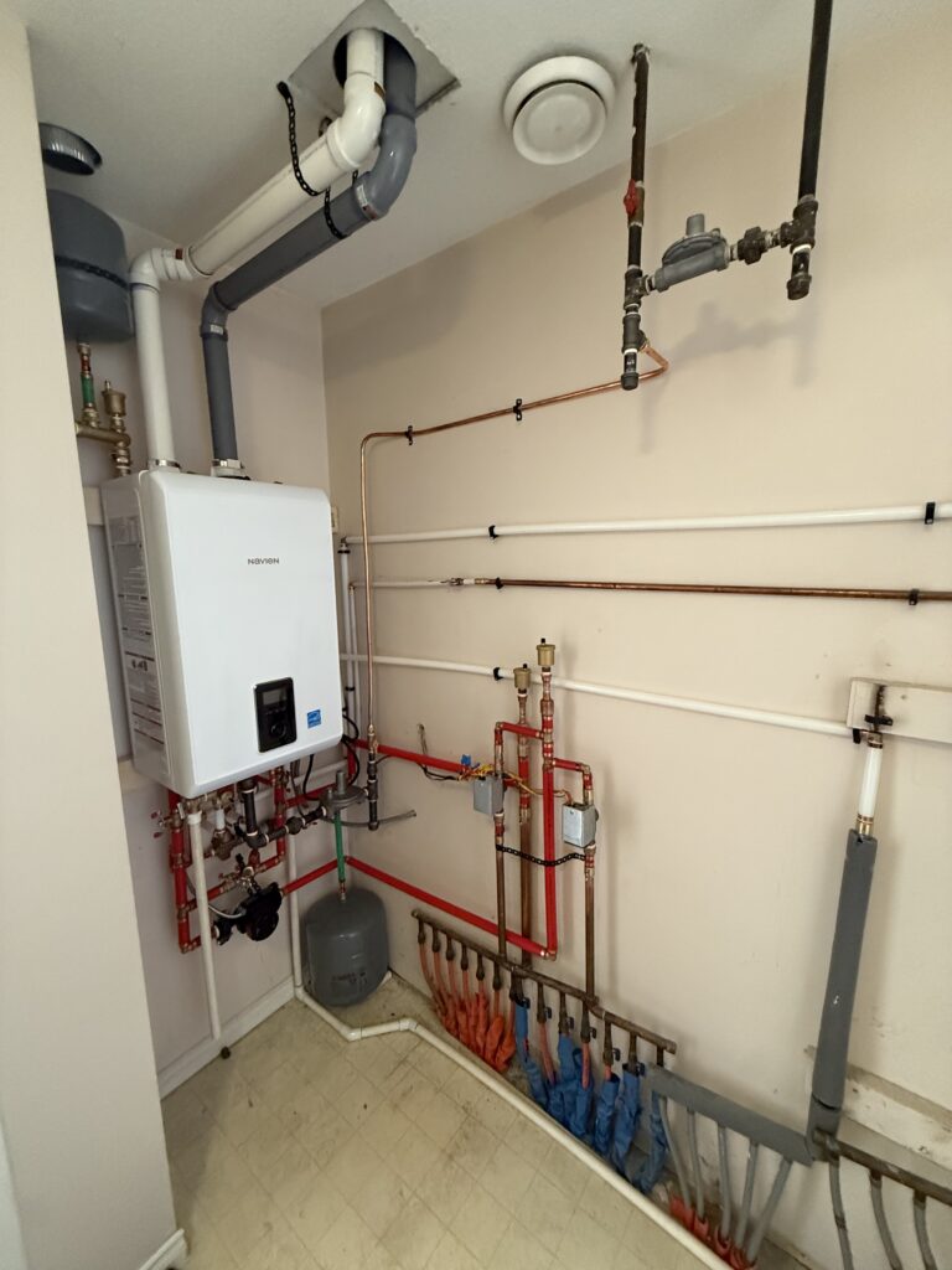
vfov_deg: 102.1
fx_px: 513
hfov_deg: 85.7
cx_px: 476
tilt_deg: -7.0
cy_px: 635
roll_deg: +0.4
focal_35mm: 14
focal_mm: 2.22
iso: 640
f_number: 2.2
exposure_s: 1/60
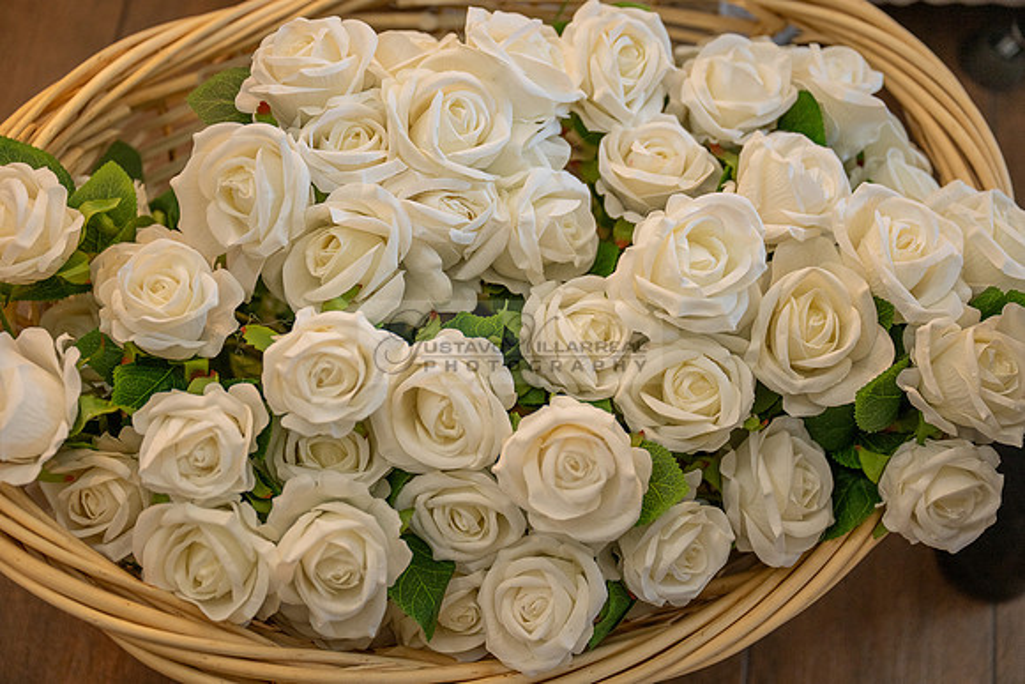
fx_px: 1595
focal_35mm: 56
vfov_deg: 24.2
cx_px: 512
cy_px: 342
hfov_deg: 35.6
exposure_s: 1/80
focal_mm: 56
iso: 800
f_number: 3.2
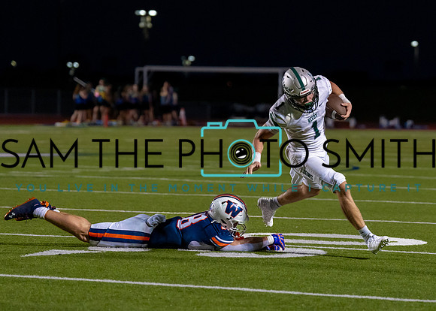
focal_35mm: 228
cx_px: 303
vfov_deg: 6.3
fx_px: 2820
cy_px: 143
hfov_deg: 8.8
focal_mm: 127
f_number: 2.8
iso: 1600
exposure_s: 1/1000
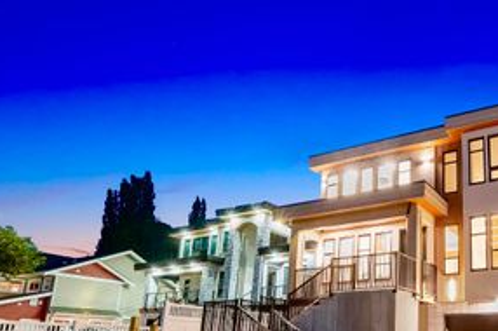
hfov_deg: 58.3
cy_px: 262
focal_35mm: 28
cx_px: 427
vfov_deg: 44.2
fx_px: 387
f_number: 8
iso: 3200
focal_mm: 16
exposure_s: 10
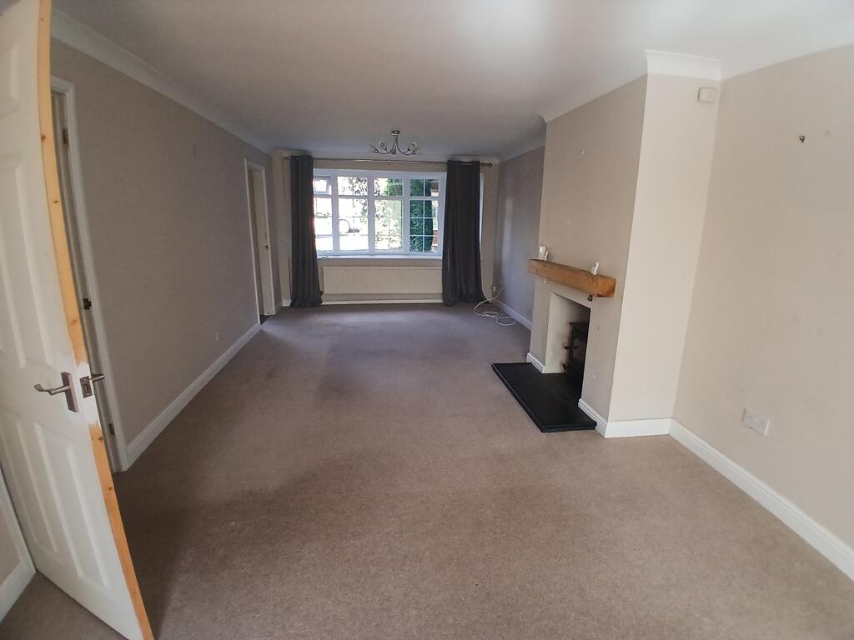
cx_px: 427
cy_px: 320
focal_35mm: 17
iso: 64
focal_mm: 1.4
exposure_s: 1/50
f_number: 2.2
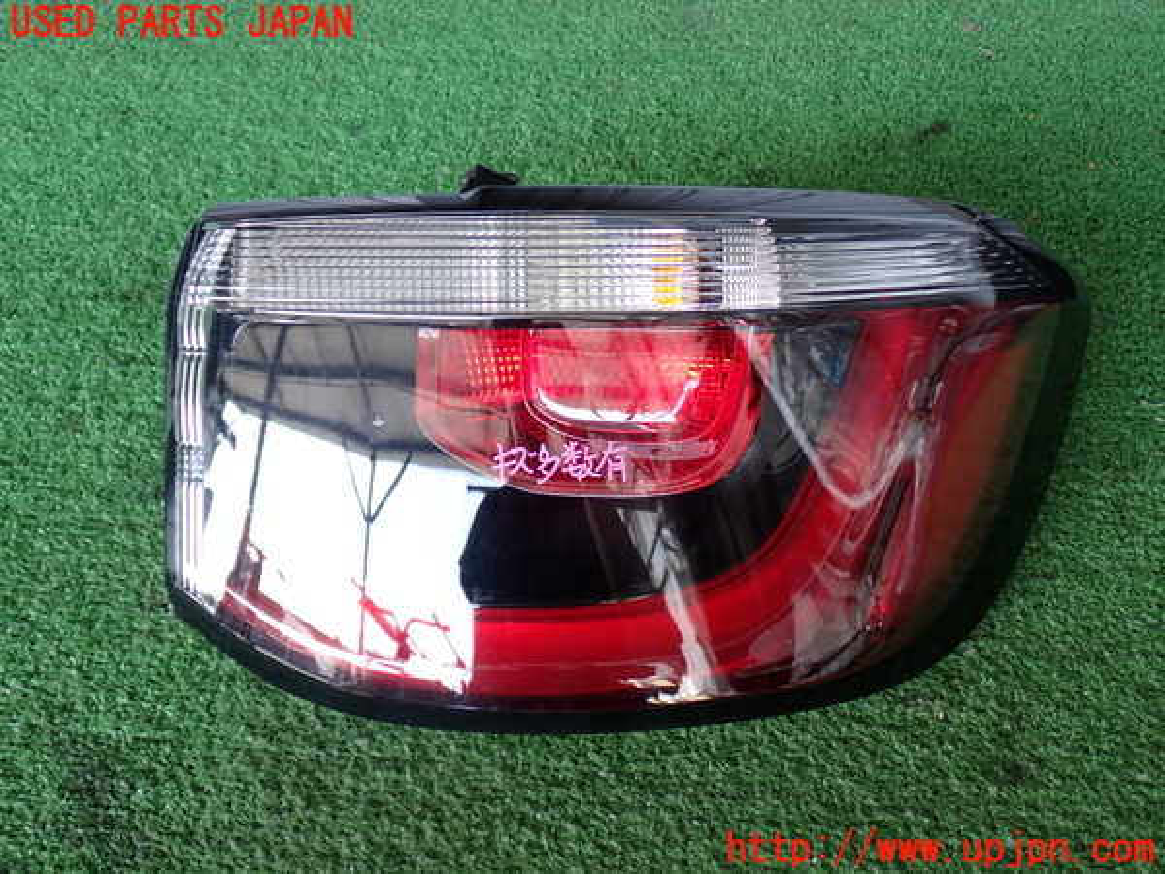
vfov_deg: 39.7
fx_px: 1212
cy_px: 437
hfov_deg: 51.4
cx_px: 582
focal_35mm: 36
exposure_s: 1/80
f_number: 2.5
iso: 100
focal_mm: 6.37
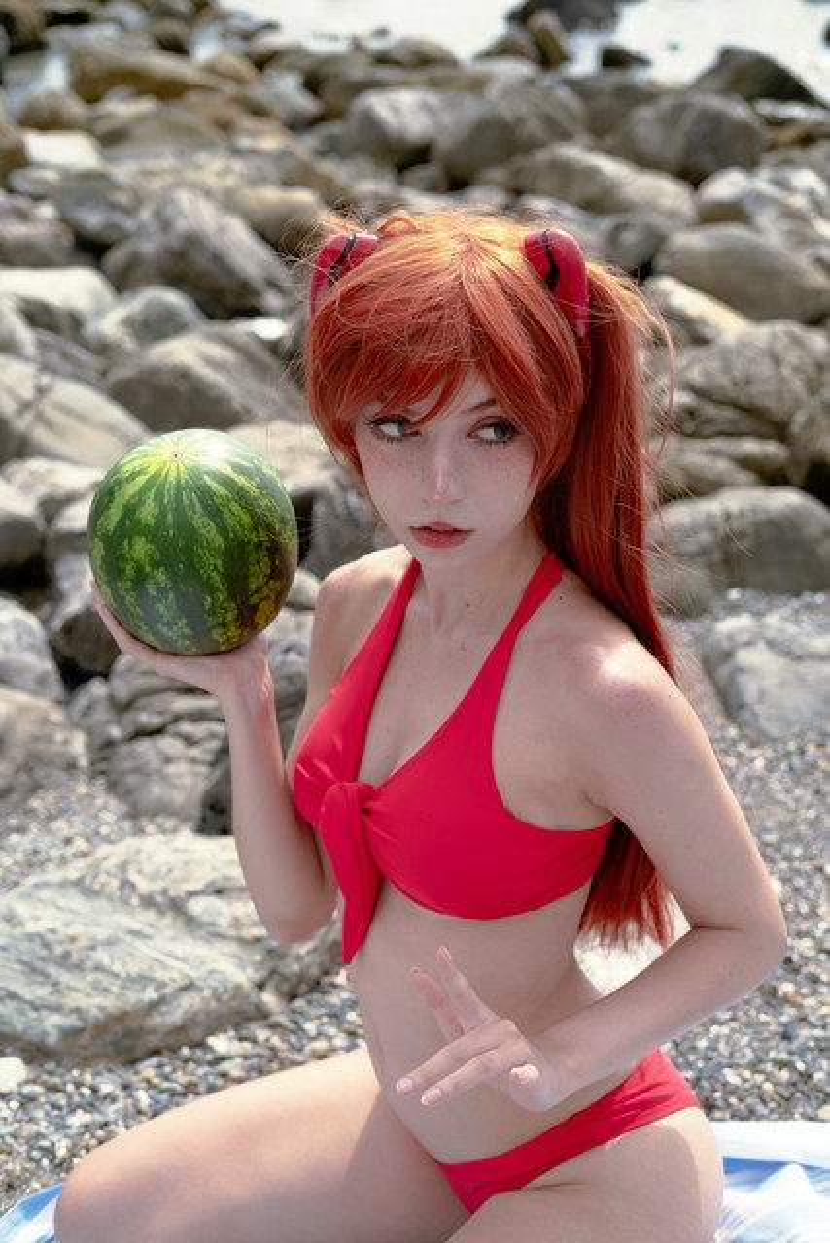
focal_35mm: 53
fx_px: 1832
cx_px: 415
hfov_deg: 25.5
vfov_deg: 37.5
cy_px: 622
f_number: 3.2
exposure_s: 1/1000
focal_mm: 35
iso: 80
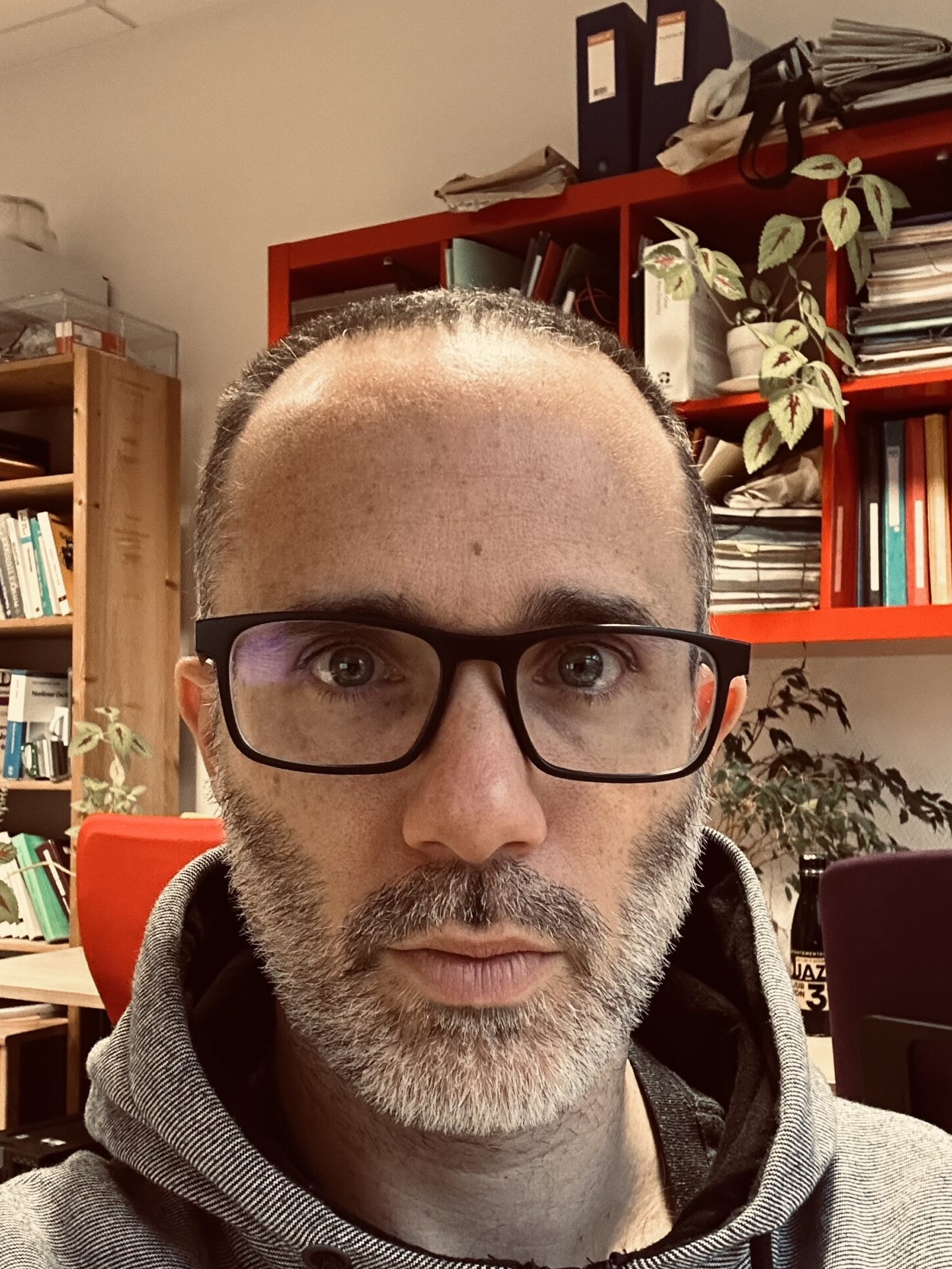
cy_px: 768
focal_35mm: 40
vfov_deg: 46.5
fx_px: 1467
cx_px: 495
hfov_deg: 36.0
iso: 250
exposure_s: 1/35
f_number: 1.9
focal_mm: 2.69
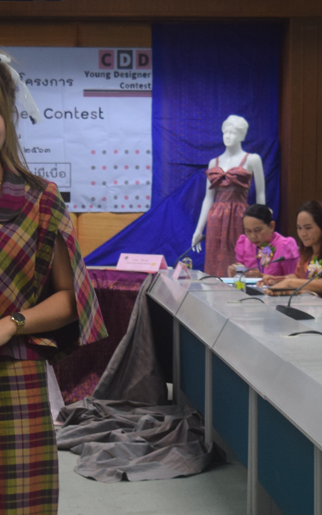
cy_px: 364
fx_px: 1803
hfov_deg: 10.2
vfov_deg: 16.2
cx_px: 143
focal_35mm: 128
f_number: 4.2
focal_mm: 31
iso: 720
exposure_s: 1/60
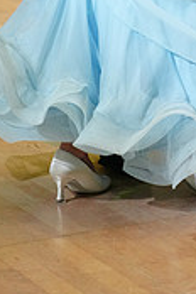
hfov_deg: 5.9
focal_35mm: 233
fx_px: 1903
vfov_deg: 8.6
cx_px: 236
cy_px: -137
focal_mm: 70
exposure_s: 1/400
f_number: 2.8
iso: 2000
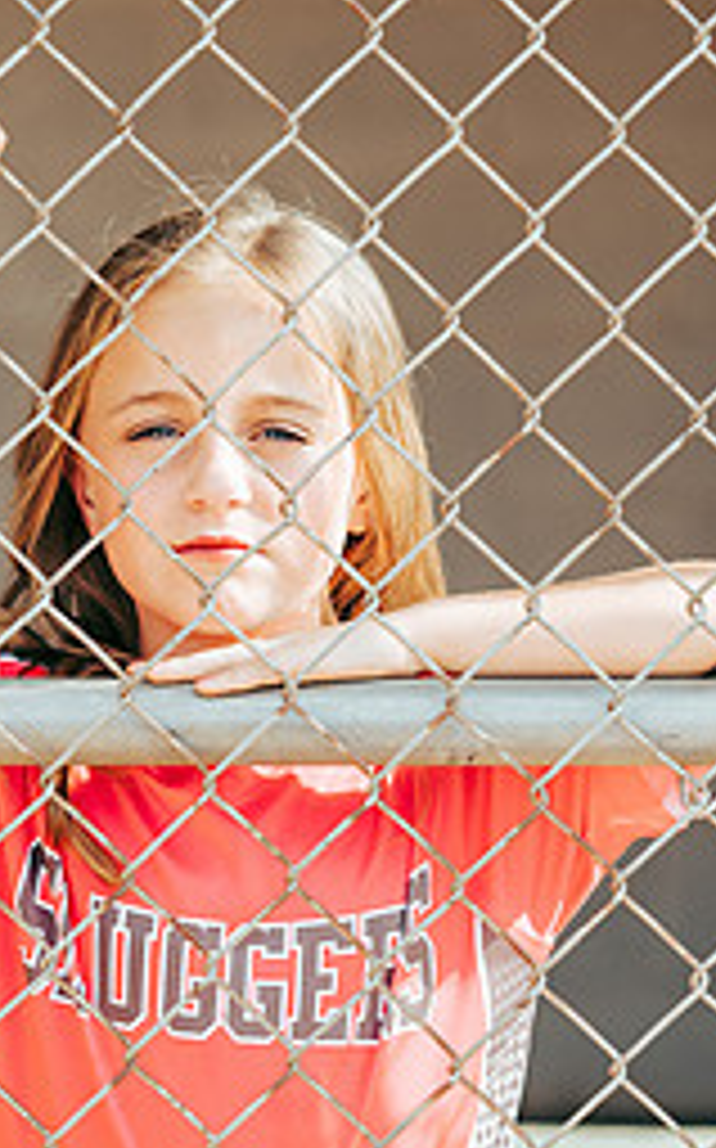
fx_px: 4785
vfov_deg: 13.7
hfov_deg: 8.5
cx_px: 185
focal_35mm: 153
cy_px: 504
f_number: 2.8
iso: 160
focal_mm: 85
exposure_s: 1/1250
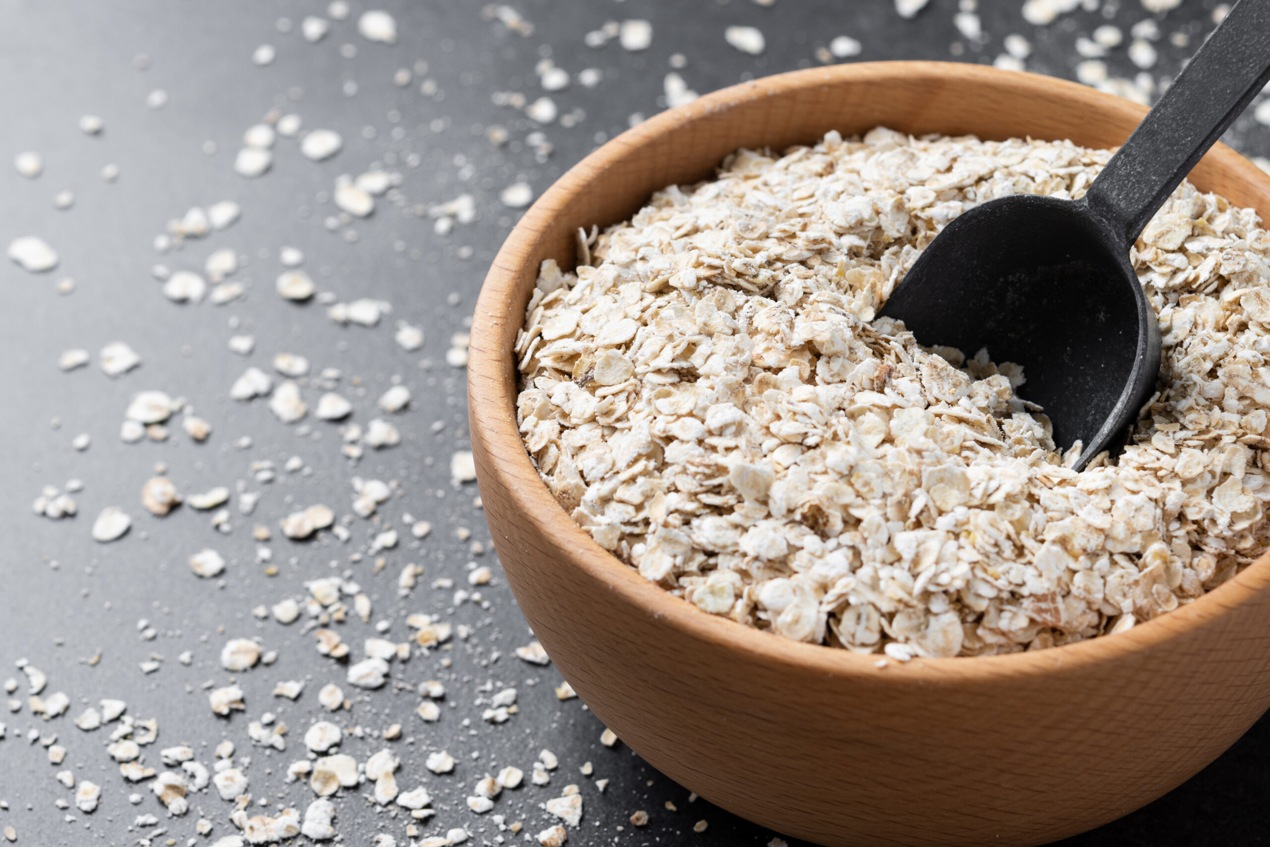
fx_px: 3175
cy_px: 424
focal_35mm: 90
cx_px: 635
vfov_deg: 15.2
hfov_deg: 22.6
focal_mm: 60
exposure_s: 1/200
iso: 100
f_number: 8
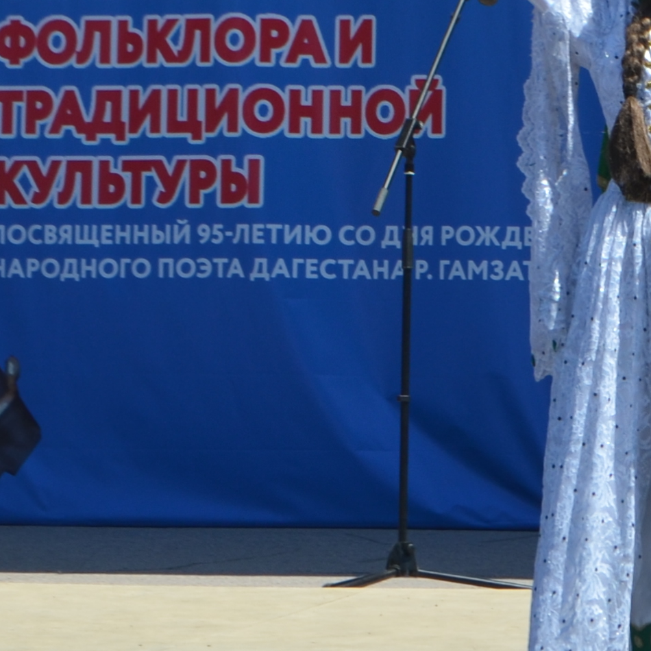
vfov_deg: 6.6
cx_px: 929
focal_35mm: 264
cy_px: -151
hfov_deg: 6.6
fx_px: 5617
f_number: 8
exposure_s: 1/250
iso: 140
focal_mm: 40
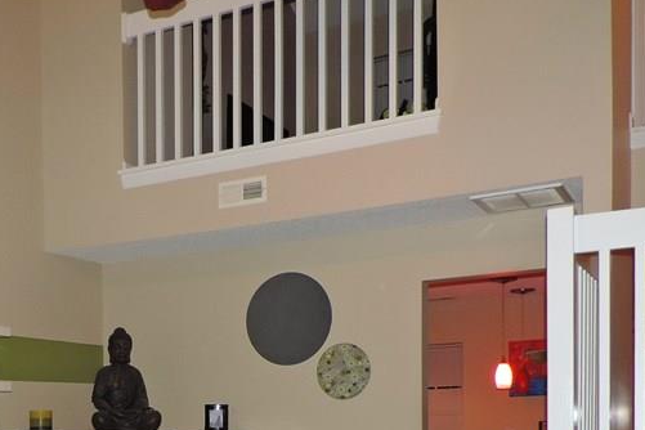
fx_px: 914
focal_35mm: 51
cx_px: 136
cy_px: 467
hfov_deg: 37.6
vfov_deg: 24.8
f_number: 3
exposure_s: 1/30
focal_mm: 4.3
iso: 200
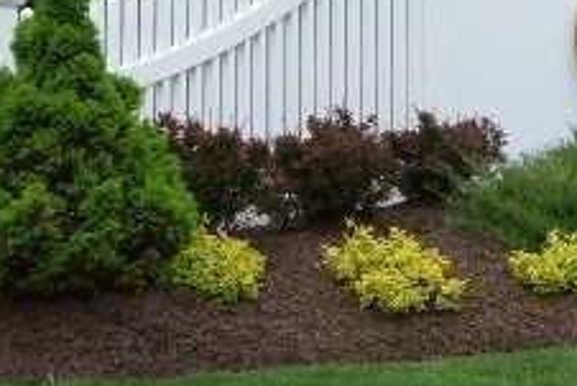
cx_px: 728
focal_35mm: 342
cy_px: 26
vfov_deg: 4.0
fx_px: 5485
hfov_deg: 6.0
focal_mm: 20.8
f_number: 5
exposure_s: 1/250
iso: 80
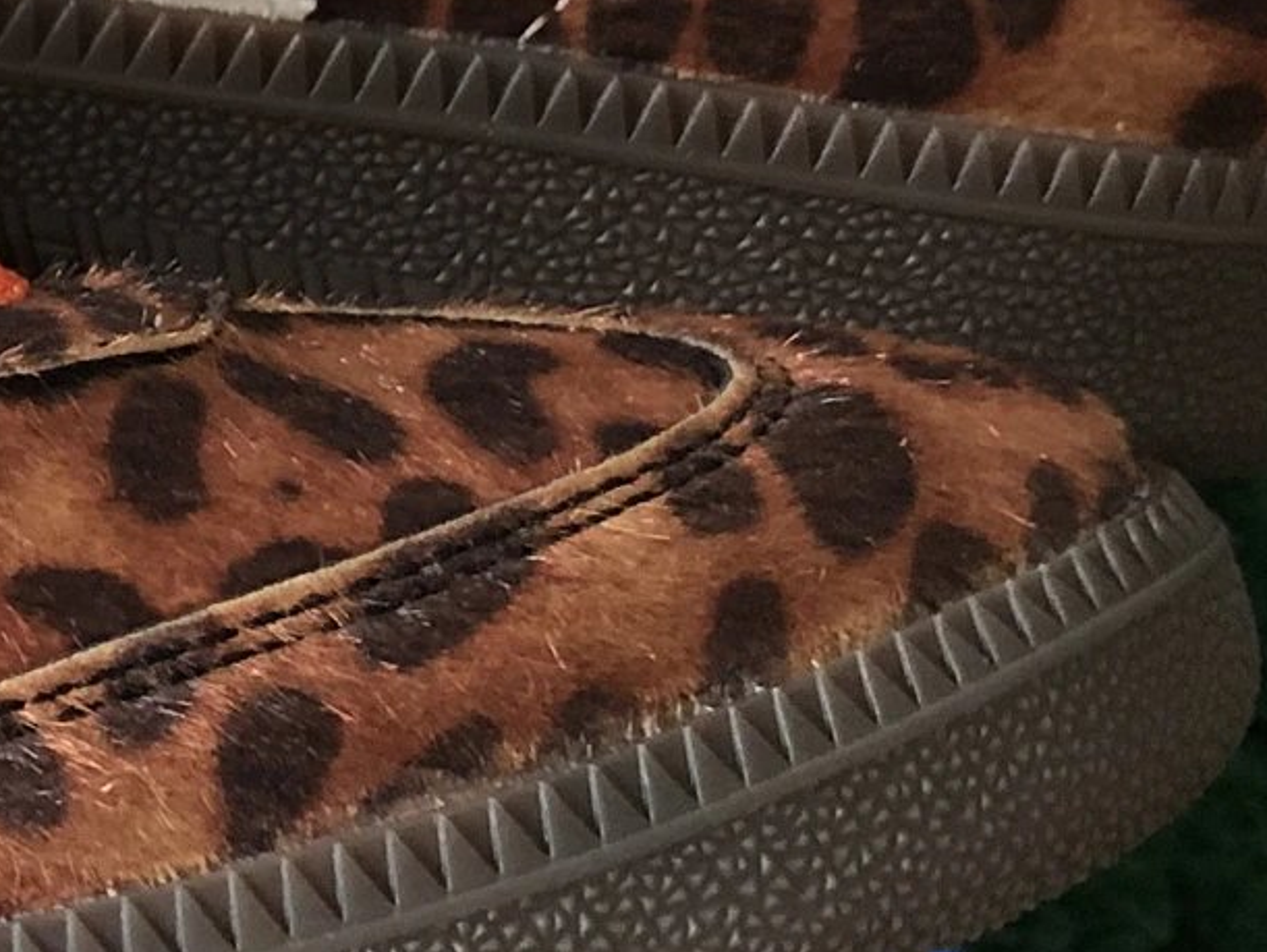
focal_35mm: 117
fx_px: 4285
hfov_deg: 15.1
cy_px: 442
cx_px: -845
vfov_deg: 12.7
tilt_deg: -64.8
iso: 40
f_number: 1.8
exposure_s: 1/15
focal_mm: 4
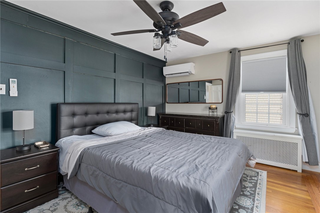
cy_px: 106
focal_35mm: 17
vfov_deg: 70.4
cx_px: 160
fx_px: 151
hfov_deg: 93.3
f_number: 7.1
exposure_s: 1/2.5
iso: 640
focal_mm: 17
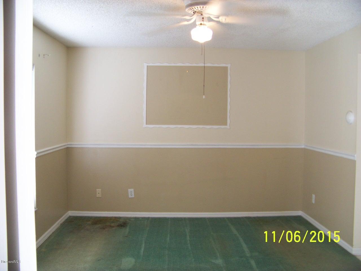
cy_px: 136
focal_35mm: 36
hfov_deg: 51.4
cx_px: 180
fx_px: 375
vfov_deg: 39.7
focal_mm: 5.85
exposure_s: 1/30
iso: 139
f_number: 2.8
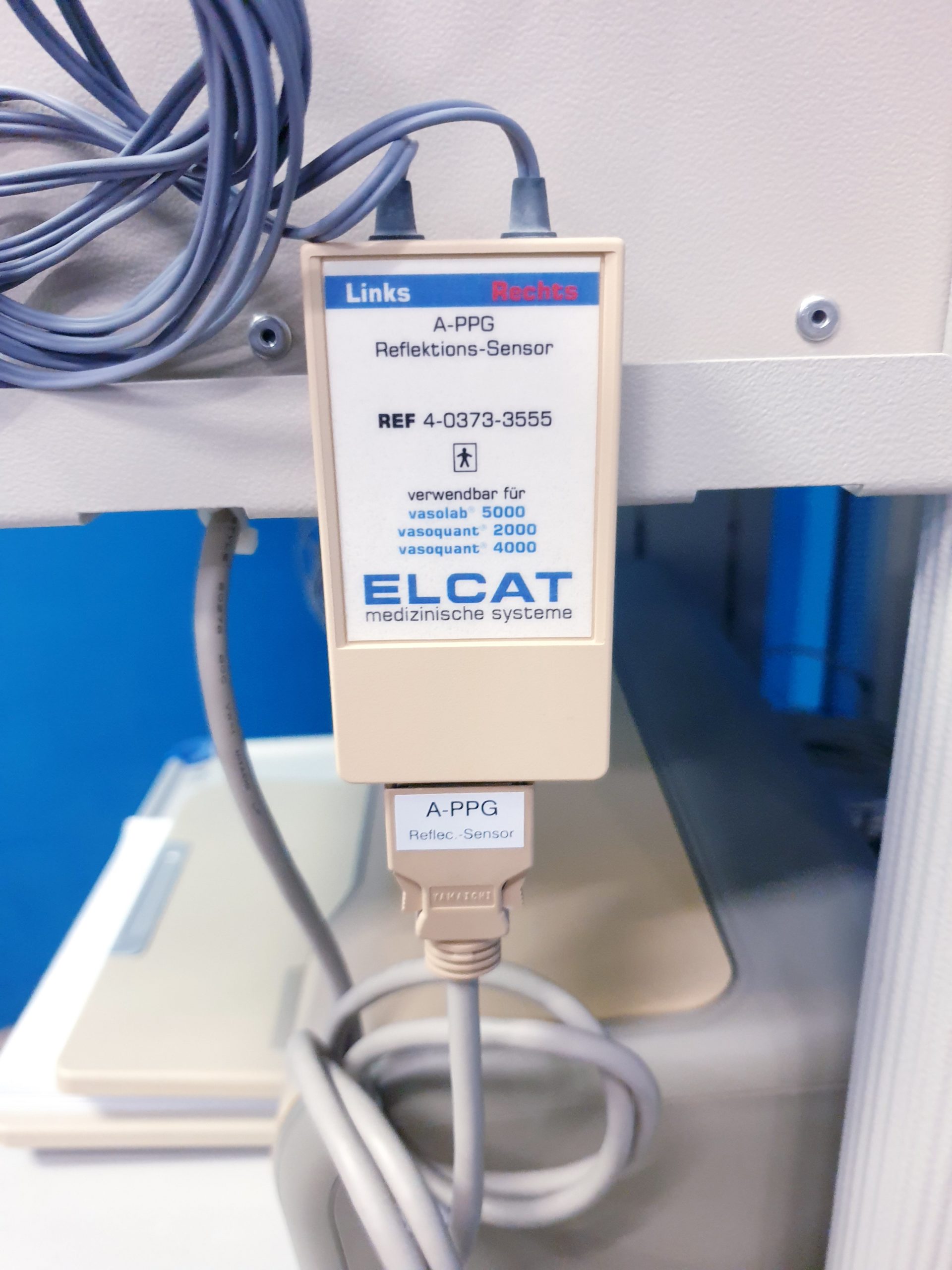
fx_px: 953
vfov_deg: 67.3
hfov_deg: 53.1
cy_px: 635
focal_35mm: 26
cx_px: 476
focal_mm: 4.3
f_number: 1.5
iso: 320
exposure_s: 1/33
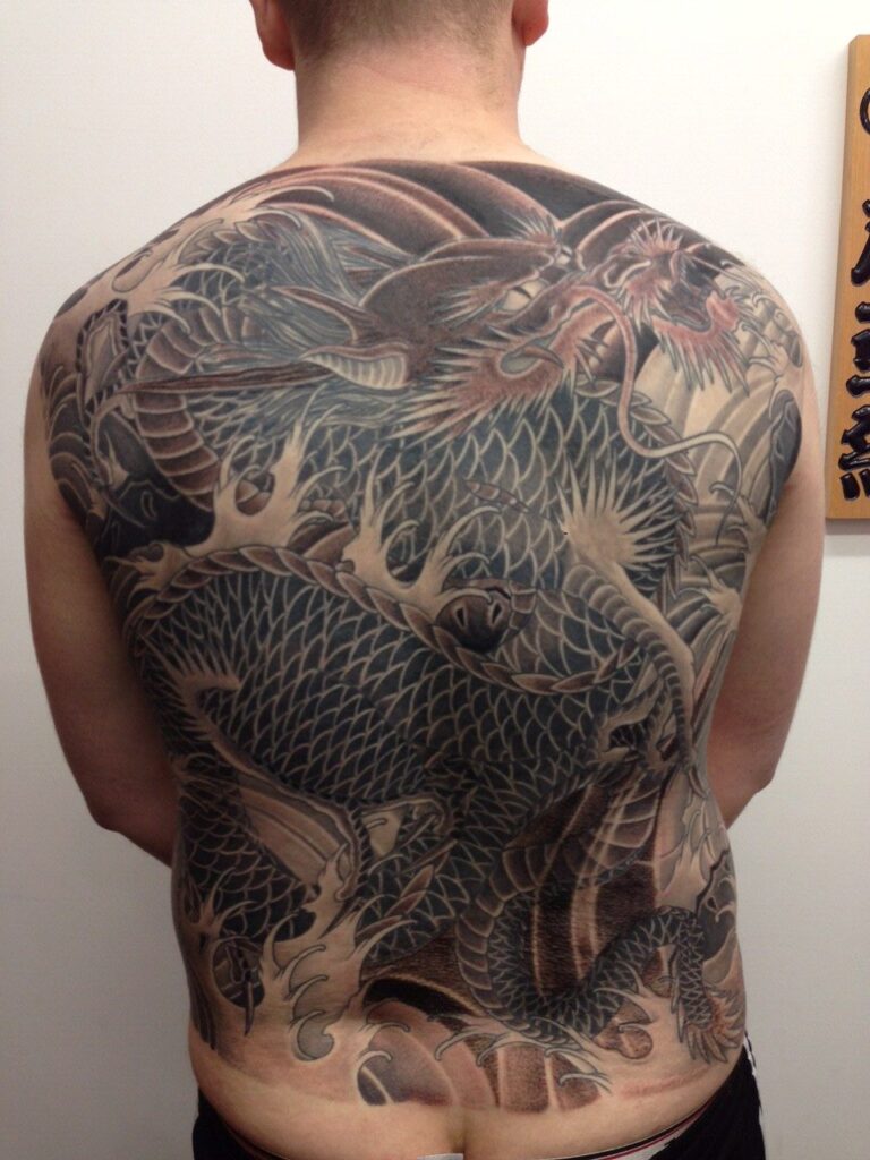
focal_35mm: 33
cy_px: 580
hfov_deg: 42.9
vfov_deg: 55.4
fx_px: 1106
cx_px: 435
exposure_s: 1/33
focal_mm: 4.13
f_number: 2.4
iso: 64
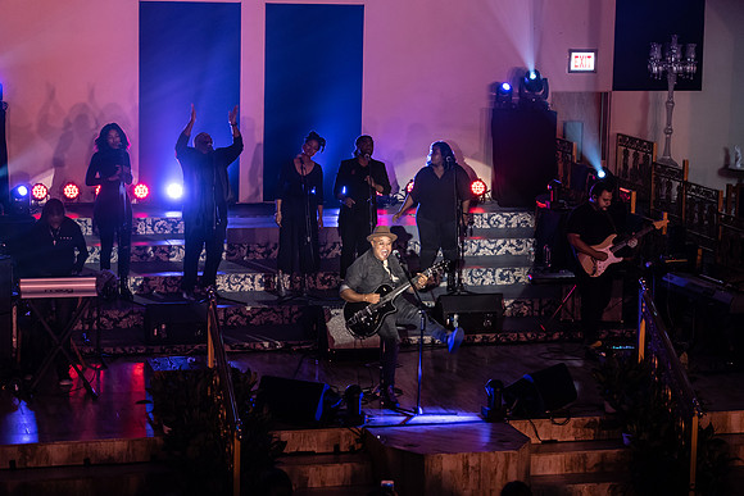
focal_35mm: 86
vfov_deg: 15.9
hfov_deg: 23.6
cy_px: 248
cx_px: 372
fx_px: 1778
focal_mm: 86
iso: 5000
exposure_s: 1/125
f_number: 4
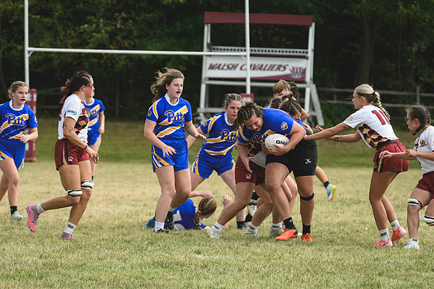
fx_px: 3976
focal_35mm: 330
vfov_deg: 4.2
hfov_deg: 6.2
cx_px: 217
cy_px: 144
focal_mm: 220
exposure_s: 1/1000
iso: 450
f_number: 5.3
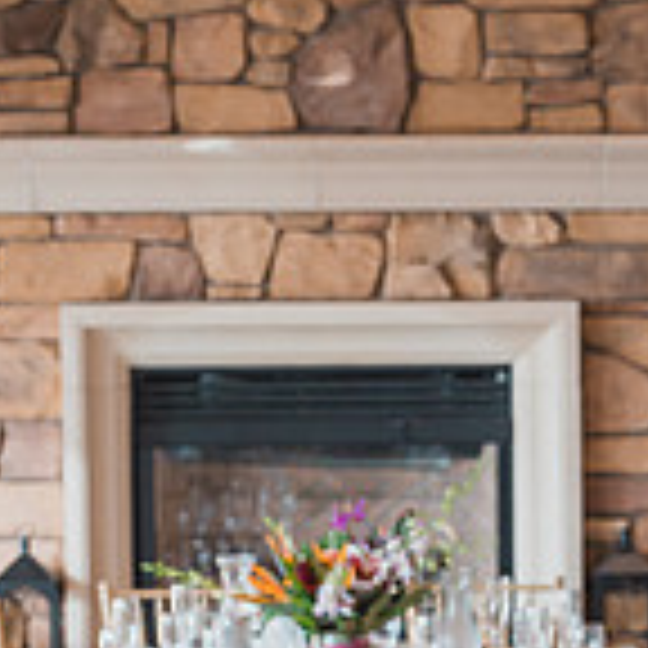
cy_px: 812
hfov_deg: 10.2
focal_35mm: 171
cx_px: 558
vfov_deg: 10.0
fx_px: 3622
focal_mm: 50
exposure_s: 1/640
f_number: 2.2
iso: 320
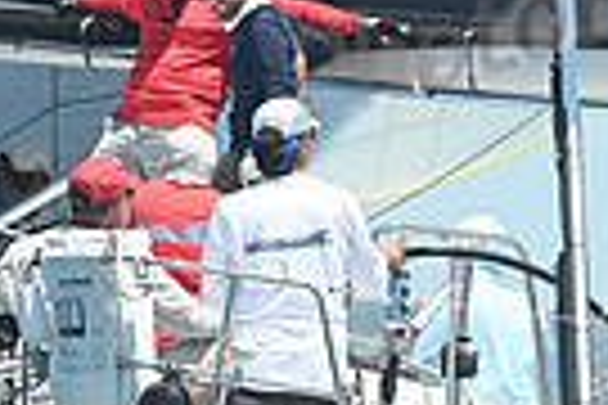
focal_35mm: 666
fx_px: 11247
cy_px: 304
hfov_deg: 3.1
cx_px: 54
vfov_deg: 2.1
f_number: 6.3
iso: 320
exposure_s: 1/1000
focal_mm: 155
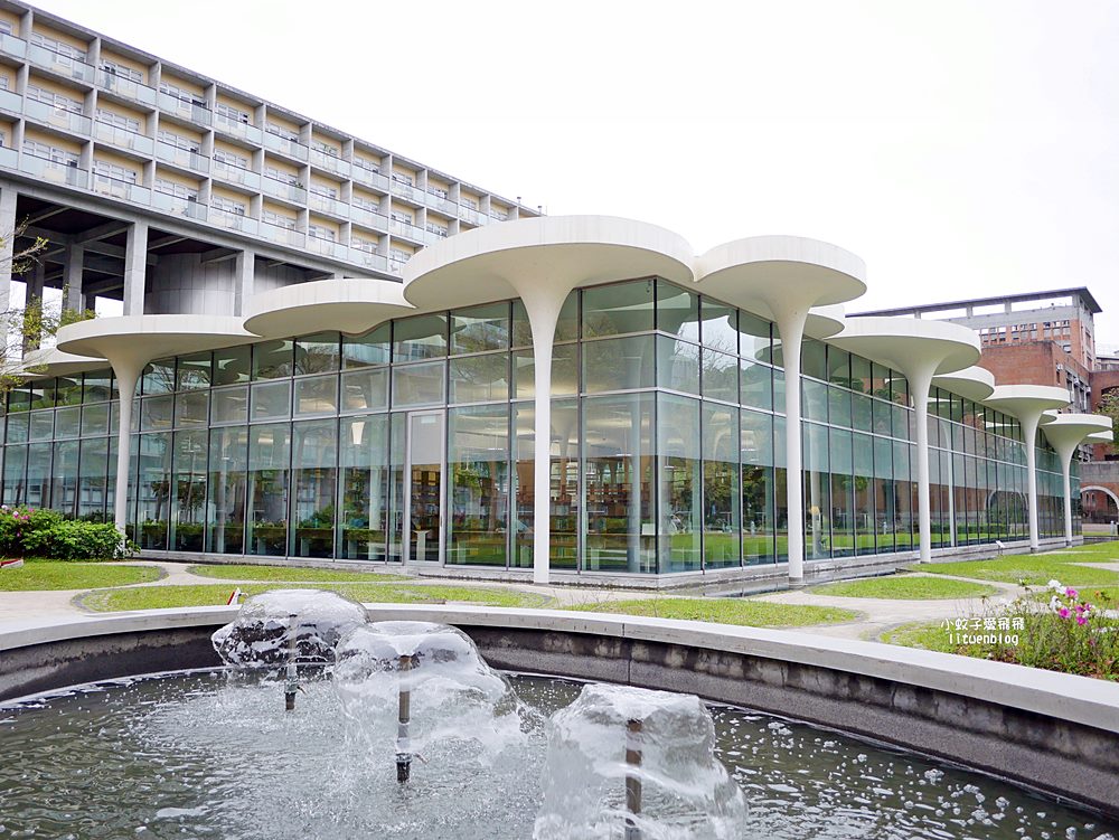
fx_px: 906
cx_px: 560
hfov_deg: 63.4
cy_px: 420
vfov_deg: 49.8
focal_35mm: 28
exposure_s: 1/250
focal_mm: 14
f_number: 2.5
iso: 200
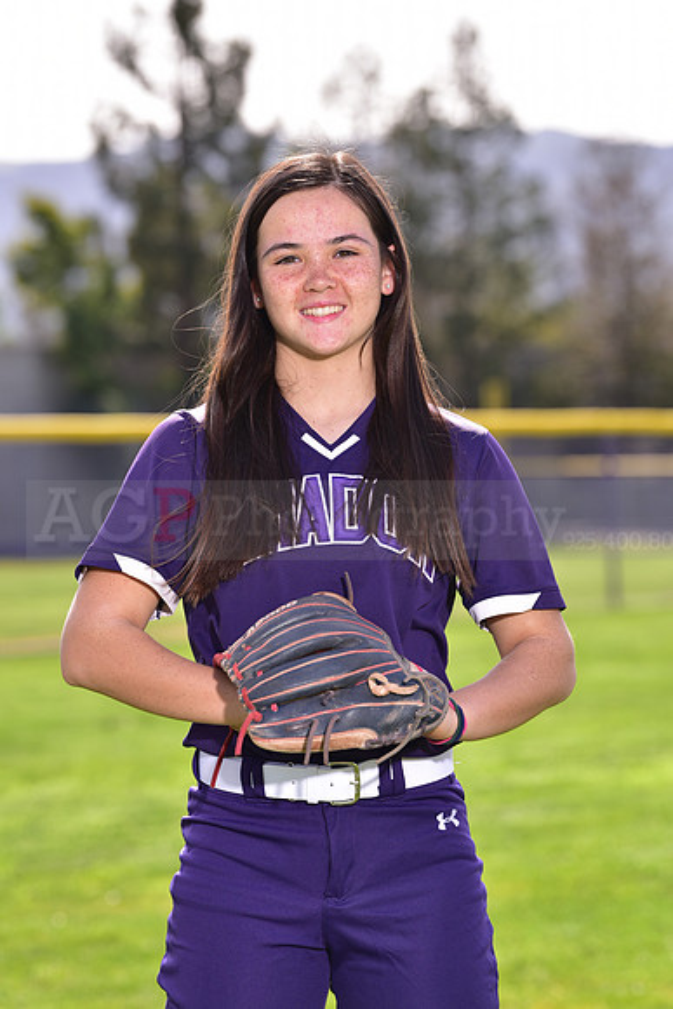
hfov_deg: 8.6
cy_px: 504
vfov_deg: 12.8
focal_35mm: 160
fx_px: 4484
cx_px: 336
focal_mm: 160
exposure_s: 1/250
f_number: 5.6
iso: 100
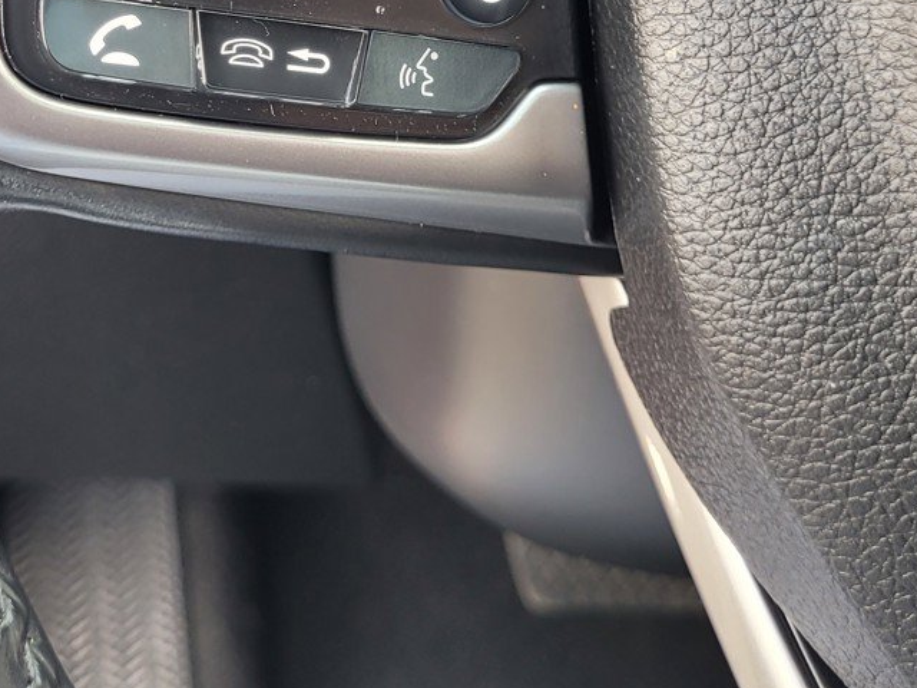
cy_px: -140
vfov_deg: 21.0
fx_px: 1722
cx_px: 292
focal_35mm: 65
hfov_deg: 29.6
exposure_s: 1/120
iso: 50
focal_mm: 5.4
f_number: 1.8
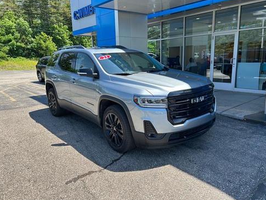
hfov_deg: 65.3
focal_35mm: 27
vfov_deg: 51.4
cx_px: 134
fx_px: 208
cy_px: 101
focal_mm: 5.7
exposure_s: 1/1112
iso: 50
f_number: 1.5
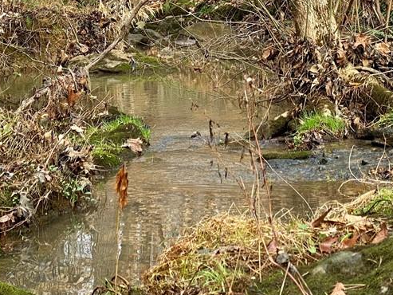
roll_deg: +1.2
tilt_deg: -2.3
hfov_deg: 18.2
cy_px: 18
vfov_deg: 13.6
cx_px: 256
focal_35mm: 108
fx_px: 1226
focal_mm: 6
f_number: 2
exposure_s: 1/149
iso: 20
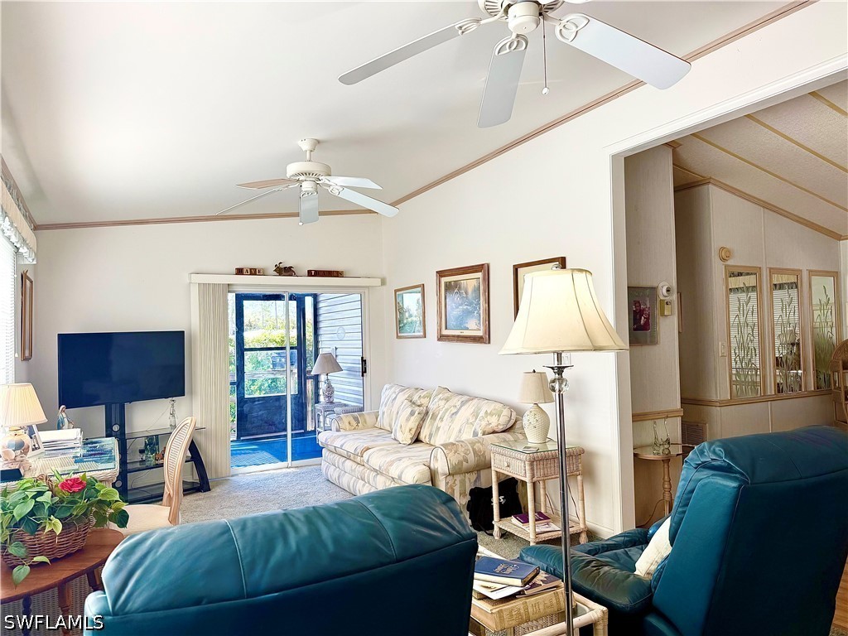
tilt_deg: +2.5
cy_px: 318
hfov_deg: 71.6
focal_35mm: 24
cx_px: 424
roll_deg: +1.5
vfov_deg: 56.8
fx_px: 588
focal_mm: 6.76
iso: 80
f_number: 1.78
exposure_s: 1/335
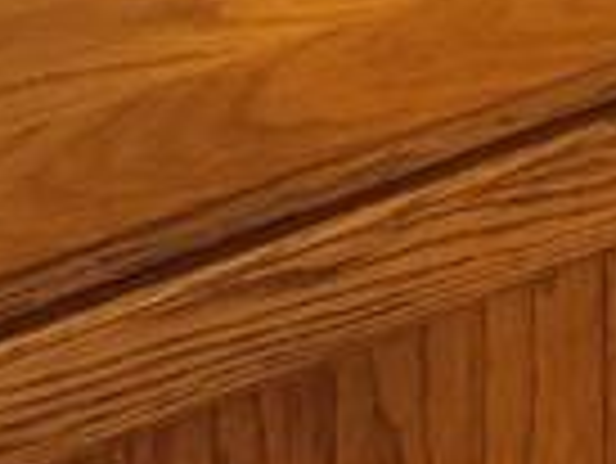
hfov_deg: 9.1
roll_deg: -3.3
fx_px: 3188
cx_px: 1776
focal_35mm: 179
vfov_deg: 7.0
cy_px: -1153
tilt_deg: -8.0
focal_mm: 6.76
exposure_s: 1/60
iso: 250
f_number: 1.78
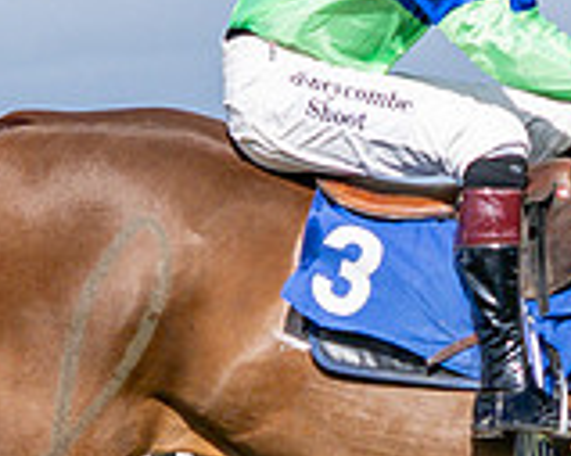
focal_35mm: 394
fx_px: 6654
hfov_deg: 4.9
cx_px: 388
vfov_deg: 3.9
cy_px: 337
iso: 200
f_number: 4
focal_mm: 35
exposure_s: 1/2000
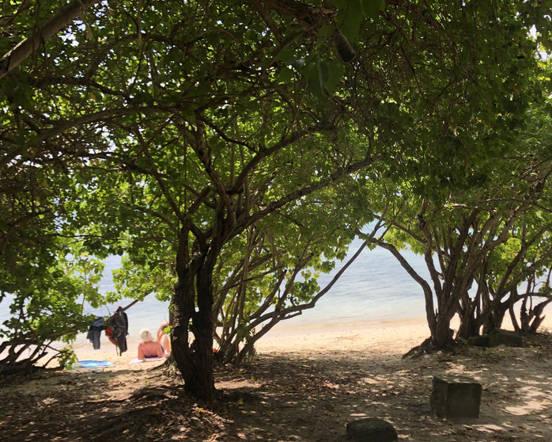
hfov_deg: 39.3
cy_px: 197
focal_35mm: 47
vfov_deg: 32.0
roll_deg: +1.3
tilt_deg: +0.3
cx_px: 347
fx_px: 768
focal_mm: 4
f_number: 1.8
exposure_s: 1/1021
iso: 20
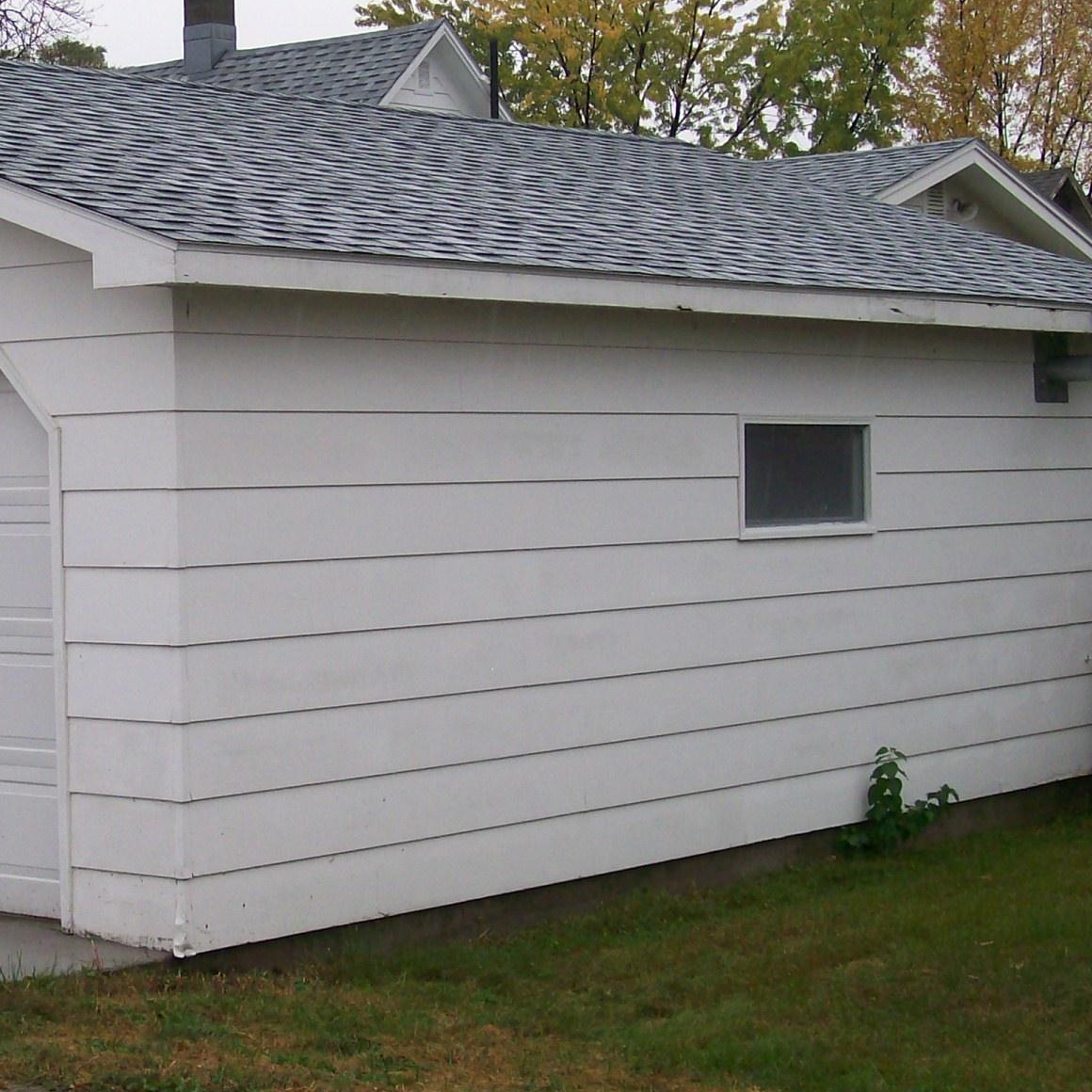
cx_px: 158
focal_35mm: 79
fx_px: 2820
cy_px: 600
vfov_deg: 21.9
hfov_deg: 21.5
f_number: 3
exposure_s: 1/200
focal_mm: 7.6
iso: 80
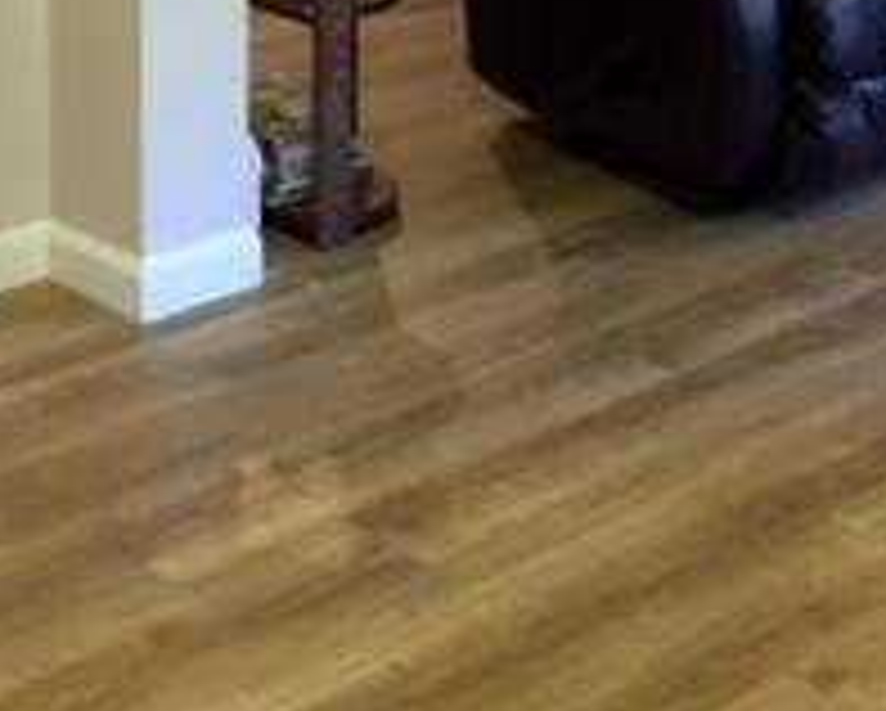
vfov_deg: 15.9
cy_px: -216
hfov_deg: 20.7
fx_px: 2415
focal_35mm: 92
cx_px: 625
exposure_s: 1/24
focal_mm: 4.15
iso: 200
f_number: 2.2
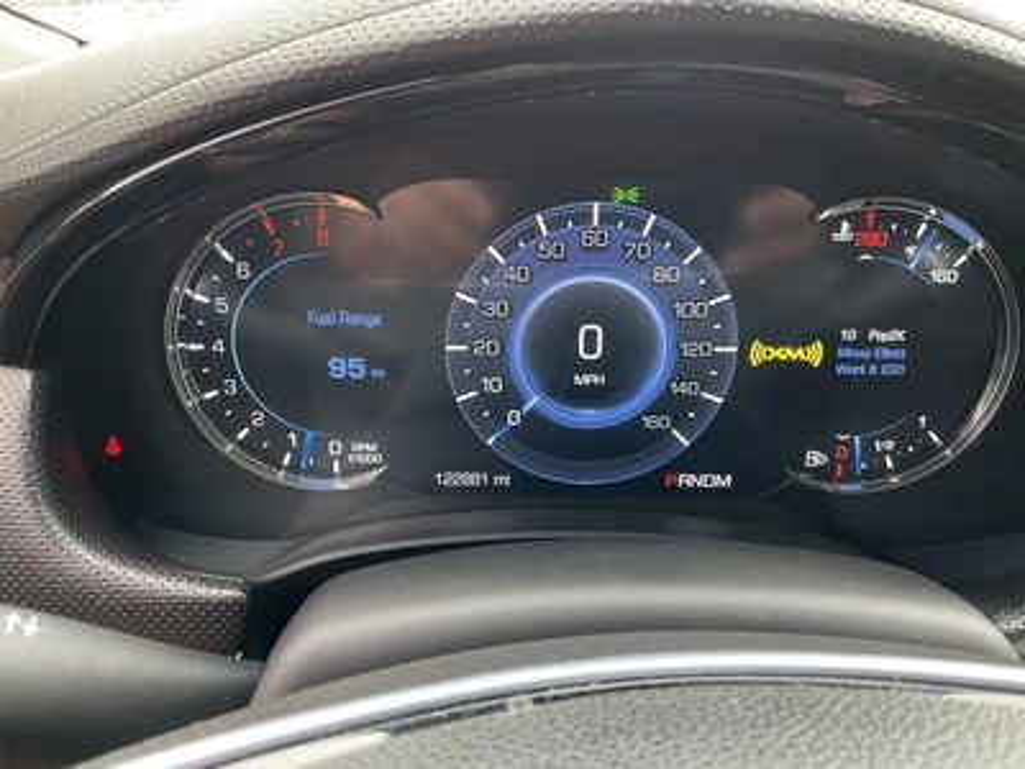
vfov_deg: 48.2
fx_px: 859
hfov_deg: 61.7
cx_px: 512
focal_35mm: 29
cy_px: 384
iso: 80
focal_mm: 3
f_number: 1.8
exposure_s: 1/46
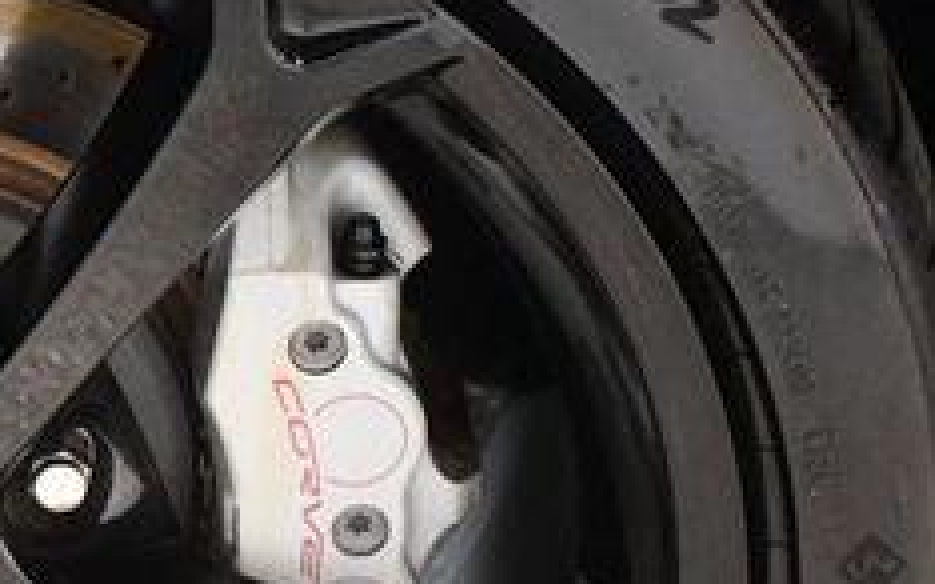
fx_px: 5119
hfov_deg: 10.3
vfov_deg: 6.5
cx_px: -208
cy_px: 580
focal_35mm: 201
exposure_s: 1/60
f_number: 4.5
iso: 9000
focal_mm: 48
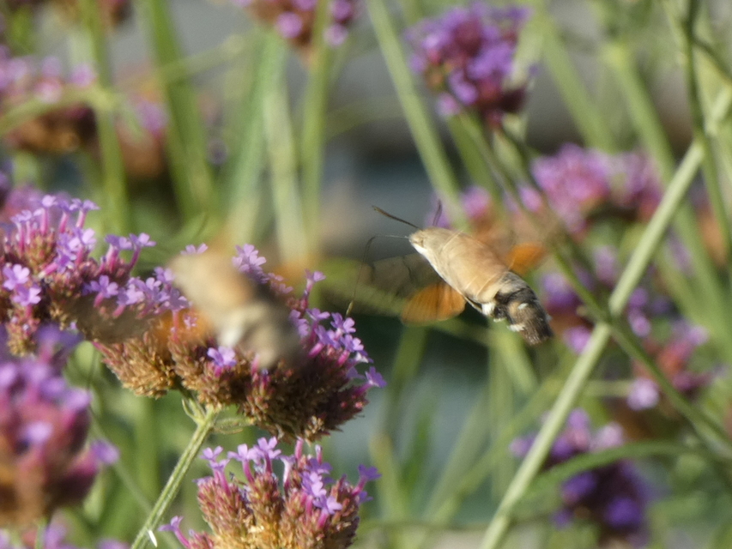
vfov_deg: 3.9
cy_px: 274
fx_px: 8121
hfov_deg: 5.2
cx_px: 366
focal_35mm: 384
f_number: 5.6
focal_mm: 68.8
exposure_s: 1/80
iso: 80
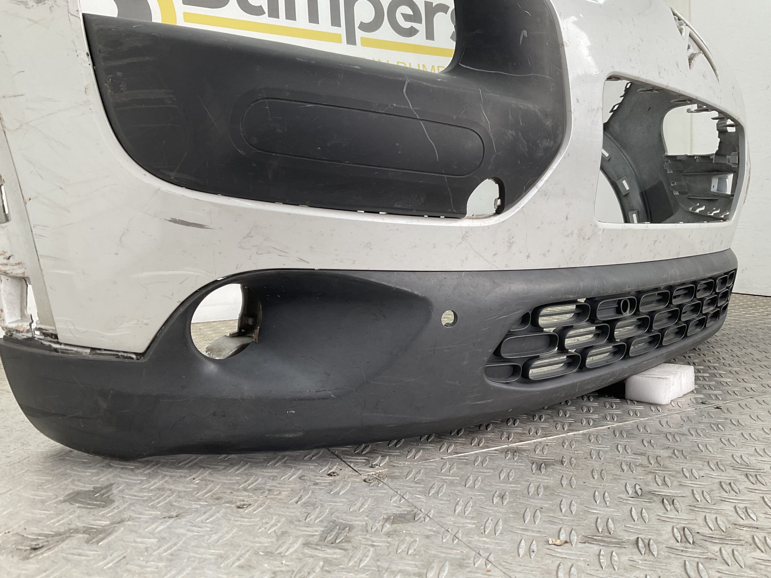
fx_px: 646
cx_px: 386
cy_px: 289
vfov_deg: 48.2
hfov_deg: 61.7
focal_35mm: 29
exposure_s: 1/100
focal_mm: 3
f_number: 1.8
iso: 32
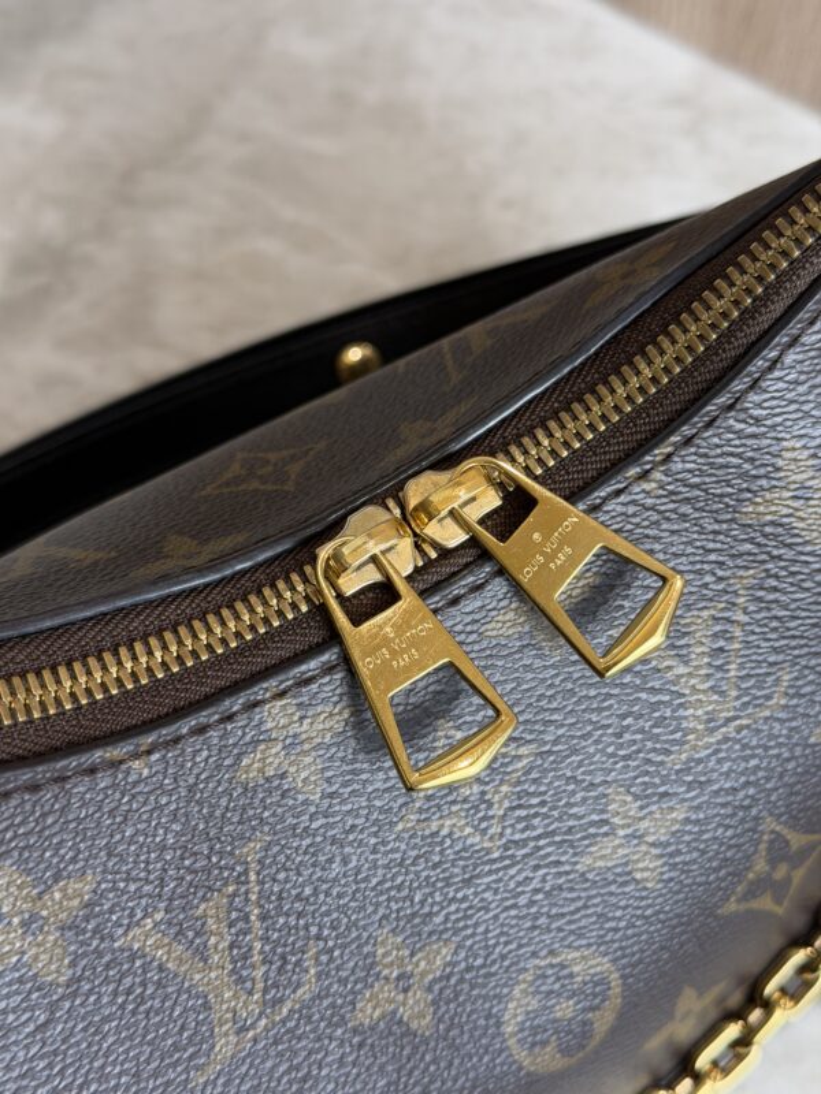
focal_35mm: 48
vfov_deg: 39.7
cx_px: 410
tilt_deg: -56.8
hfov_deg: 30.3
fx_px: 1518
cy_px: 547
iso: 80
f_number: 1.78
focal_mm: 6.76
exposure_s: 1/60
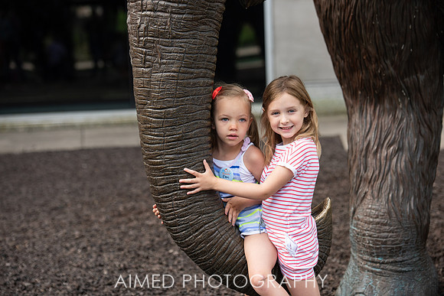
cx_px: 222
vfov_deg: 13.0
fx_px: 1295
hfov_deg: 19.5
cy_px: 148
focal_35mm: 105
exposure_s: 1/640
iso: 250
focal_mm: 105
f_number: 4
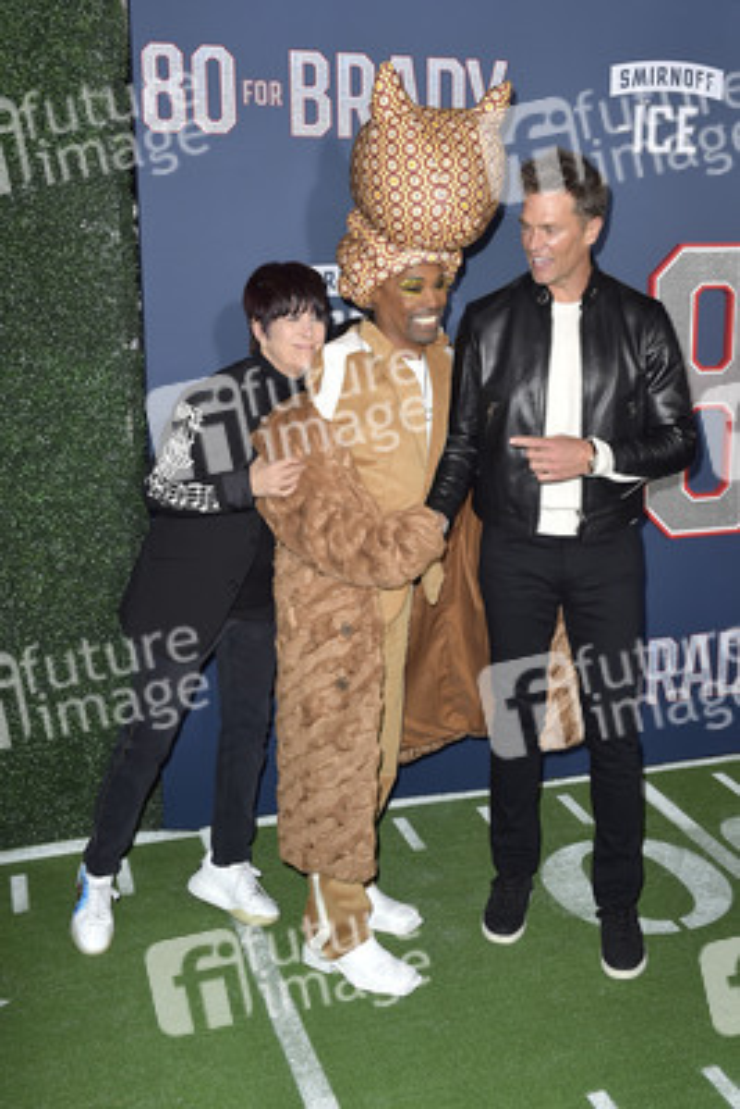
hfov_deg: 36.9
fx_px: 1109
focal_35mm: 36
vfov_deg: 53.1
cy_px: 554
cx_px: 370
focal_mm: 36
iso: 500
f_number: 6.3
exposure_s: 1/250
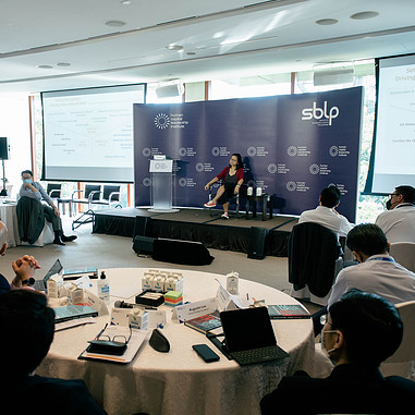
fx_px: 420
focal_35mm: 31
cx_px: 159
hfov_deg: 52.0
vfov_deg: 52.5
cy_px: 209
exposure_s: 1/200
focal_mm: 24
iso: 1600
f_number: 4.5
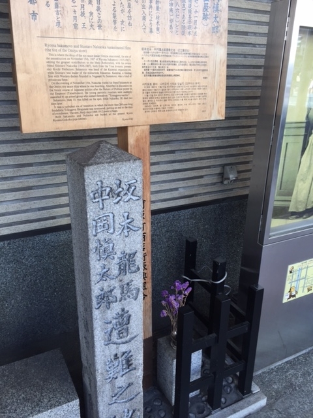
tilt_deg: -20.0
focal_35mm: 29
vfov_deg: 61.7
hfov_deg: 48.2
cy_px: 209
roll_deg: -0.2
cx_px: 156
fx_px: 350
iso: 32
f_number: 2.2
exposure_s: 1/120
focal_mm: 4.15
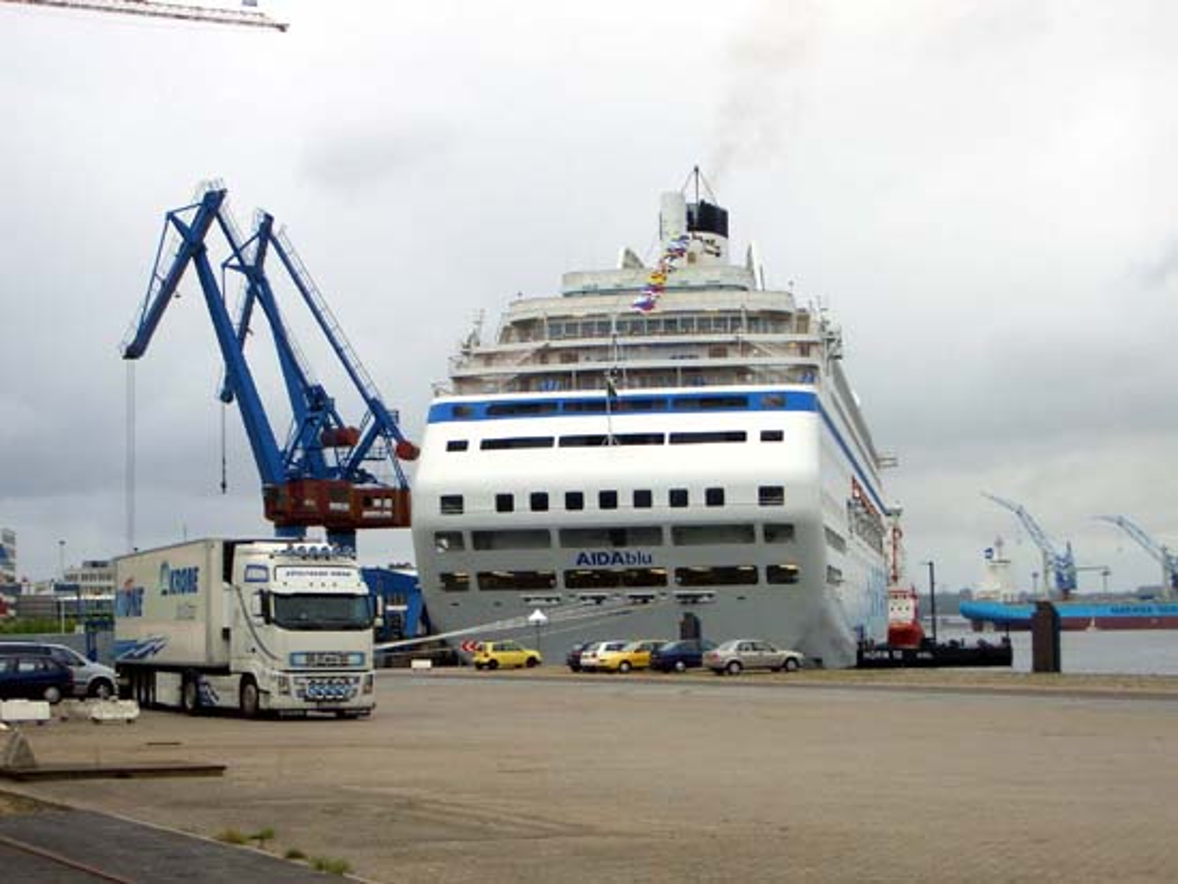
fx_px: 2519
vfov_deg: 19.9
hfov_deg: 26.3
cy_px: 442
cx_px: 589
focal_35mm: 74
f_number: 6.2
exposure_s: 1/250
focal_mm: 12.2
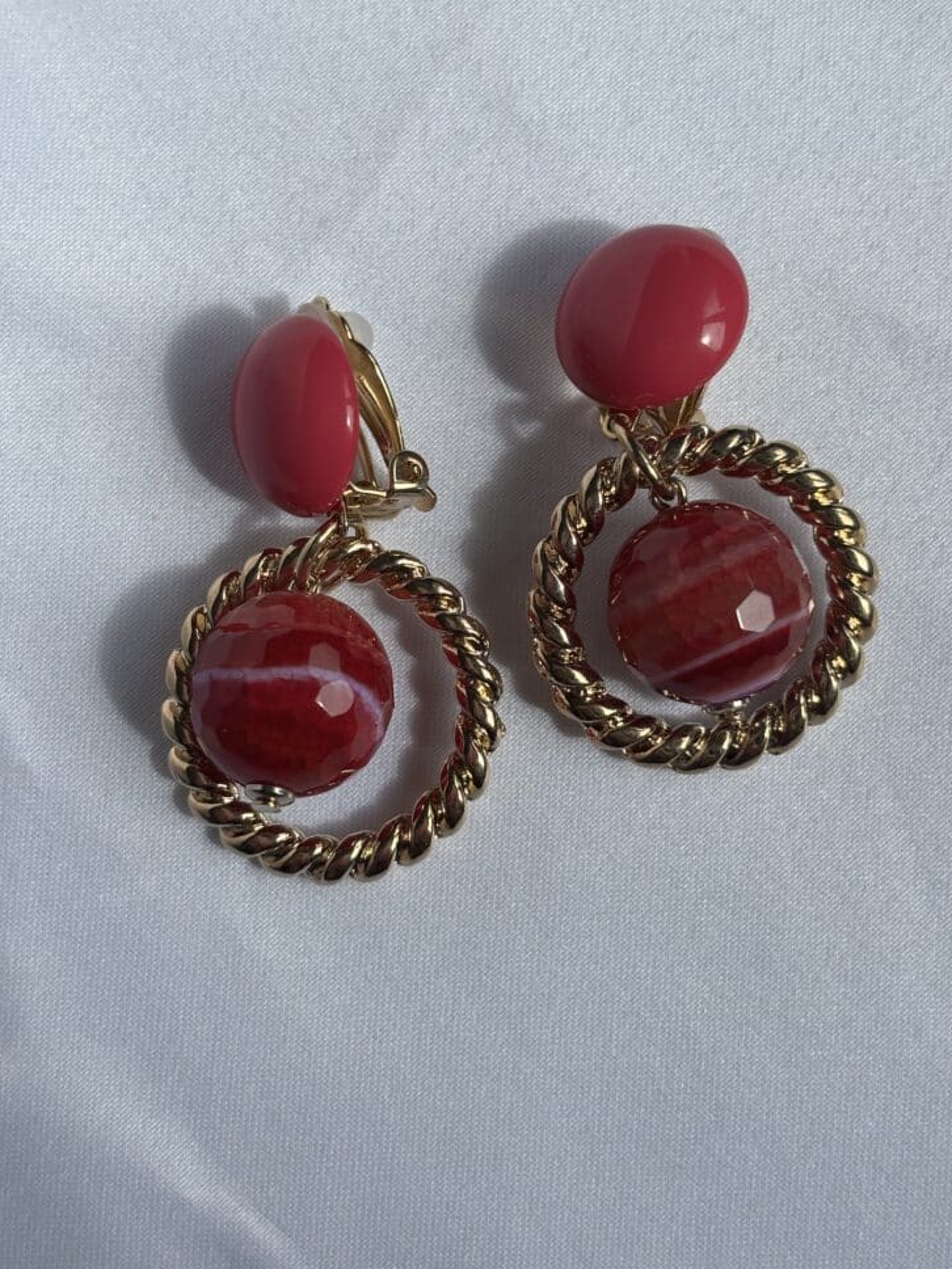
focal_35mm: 55
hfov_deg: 26.6
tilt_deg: -84.7
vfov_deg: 34.9
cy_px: 617
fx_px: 2017
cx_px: 475
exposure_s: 1/1812
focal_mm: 5.96
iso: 32
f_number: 1.6
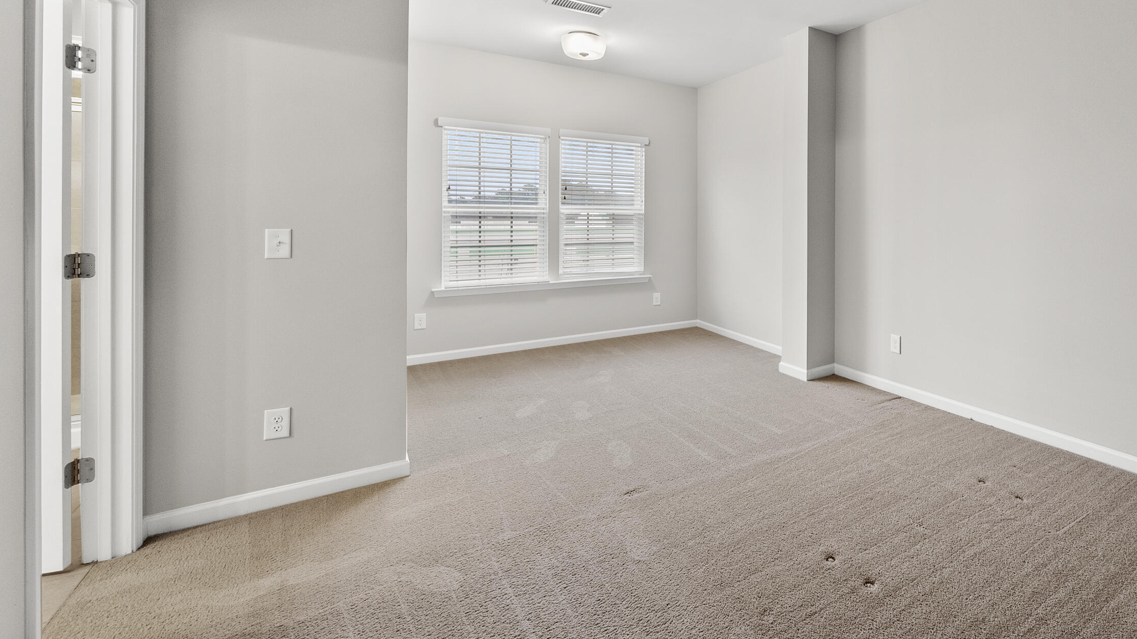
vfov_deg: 62.8
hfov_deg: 92.1
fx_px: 513
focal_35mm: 17
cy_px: 229
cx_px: 767
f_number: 7.1
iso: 800
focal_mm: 12
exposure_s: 1/3
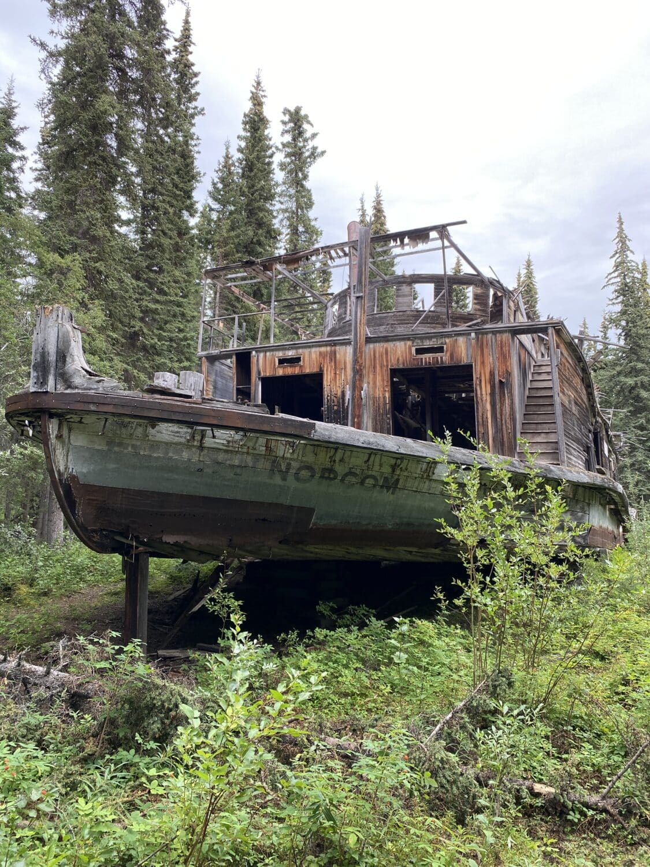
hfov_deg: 53.1
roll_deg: -2.2
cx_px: 325
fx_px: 651
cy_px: 434
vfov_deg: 67.3
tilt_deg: +6.8
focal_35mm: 26
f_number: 1.8
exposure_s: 1/122
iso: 40
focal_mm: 4.25
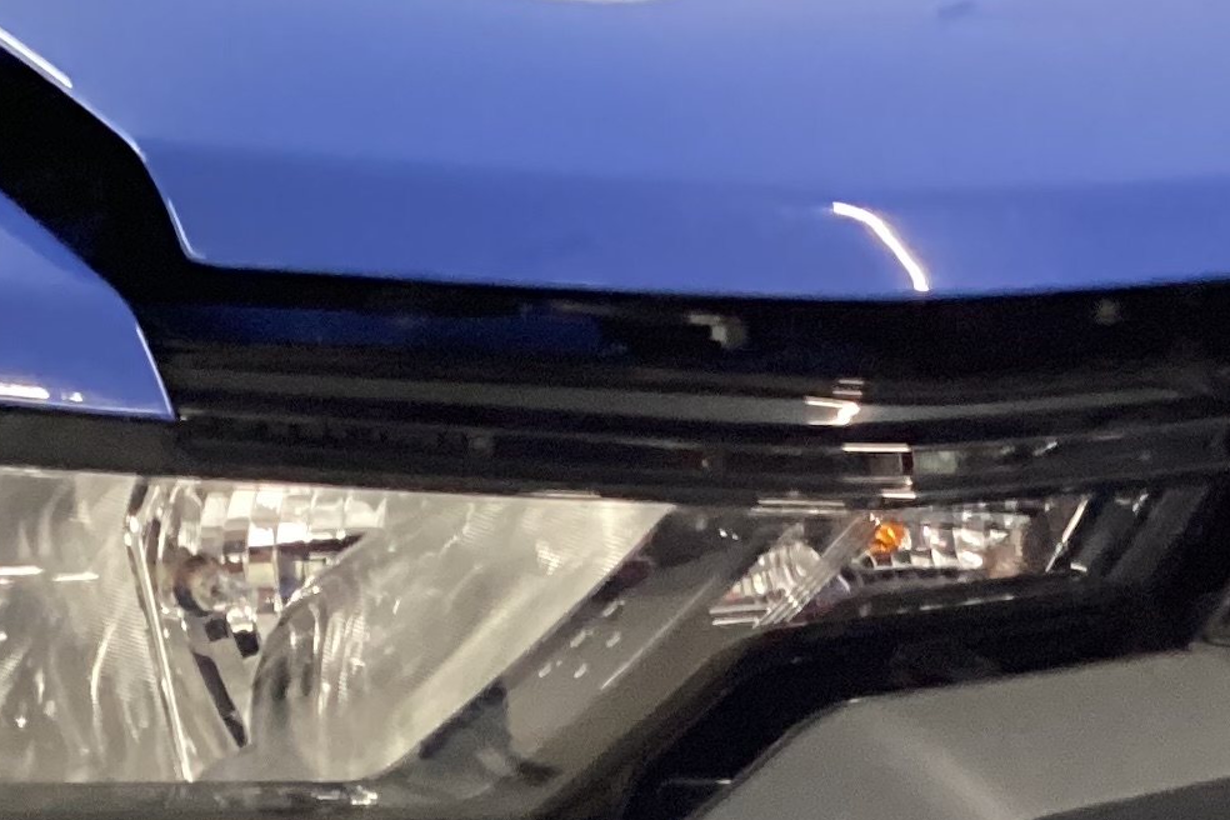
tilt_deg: -28.3
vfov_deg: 12.0
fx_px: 3656
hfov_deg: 19.1
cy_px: 1348
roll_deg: +1.5
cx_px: 722
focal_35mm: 107
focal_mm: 3.3
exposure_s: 1/40
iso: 400
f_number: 2.4
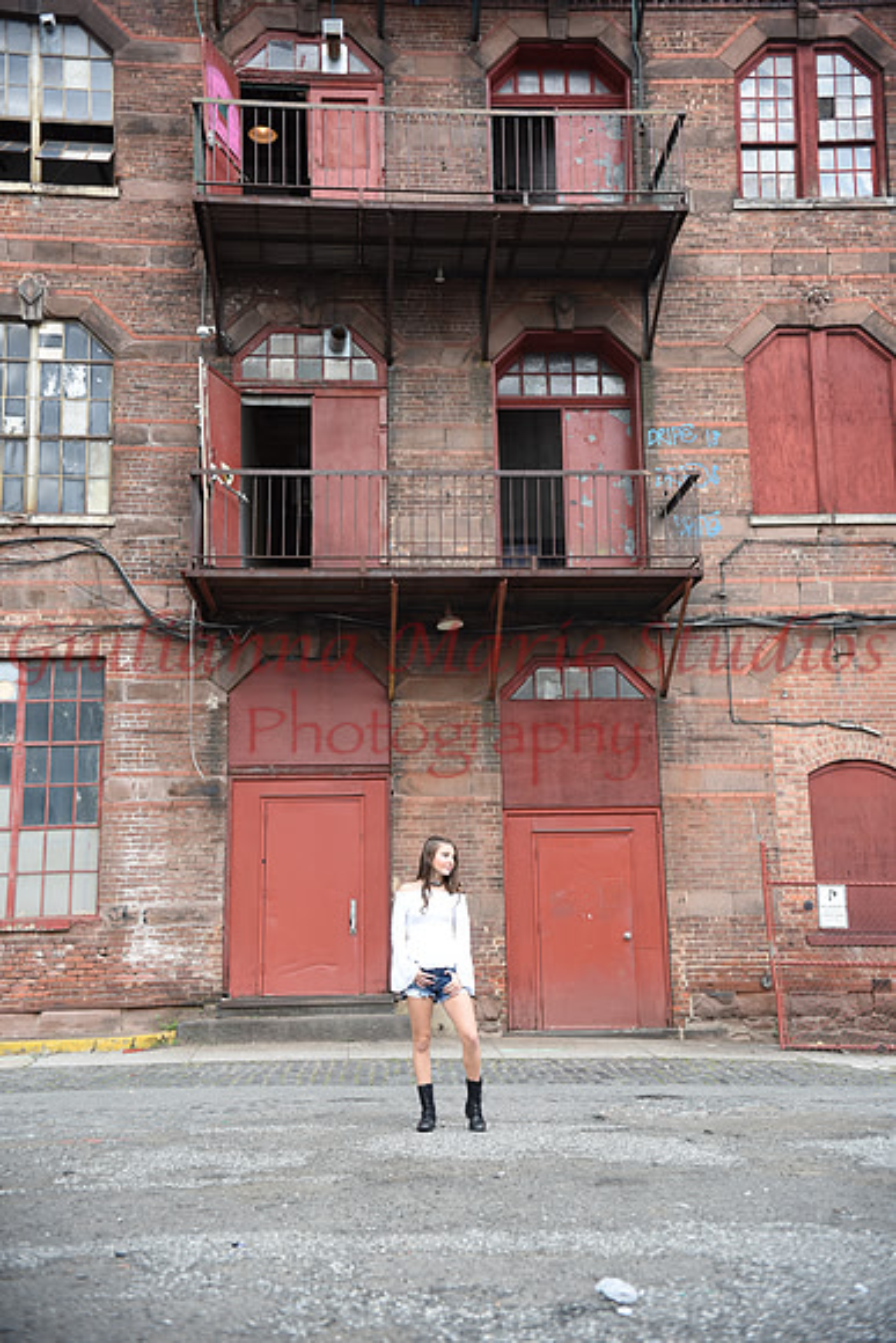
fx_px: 1306
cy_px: 672
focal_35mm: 35
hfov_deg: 37.9
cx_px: 448
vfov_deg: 54.4
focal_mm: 35
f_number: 5
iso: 500
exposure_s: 1/640
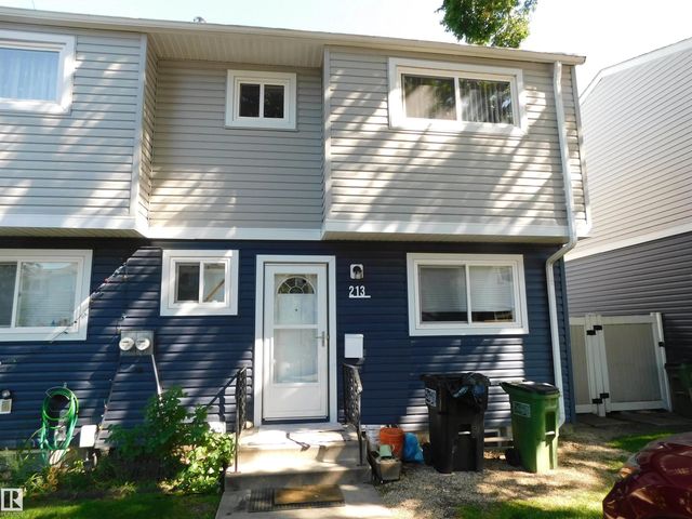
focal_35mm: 23
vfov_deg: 58.9
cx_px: 346
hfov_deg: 73.9
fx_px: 460
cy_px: 260
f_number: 3
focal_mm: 4
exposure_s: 1/200
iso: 125
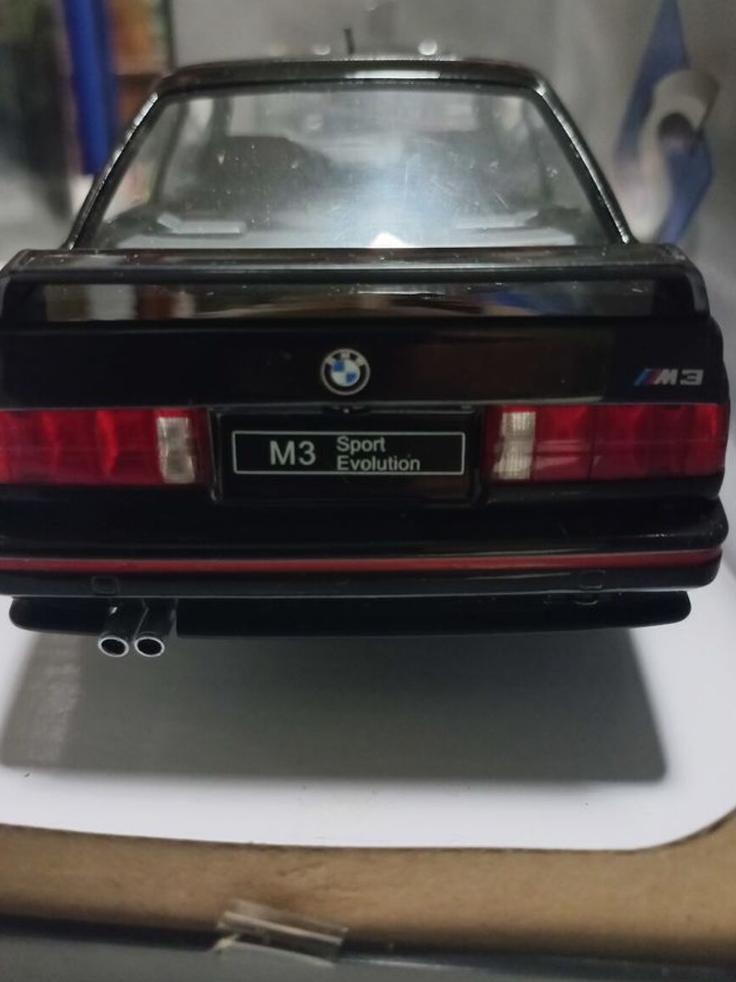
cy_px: 452
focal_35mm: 29
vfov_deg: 61.6
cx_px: 350
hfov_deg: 48.2
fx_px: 822
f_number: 1.8
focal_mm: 4.6
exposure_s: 1/24
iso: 1000
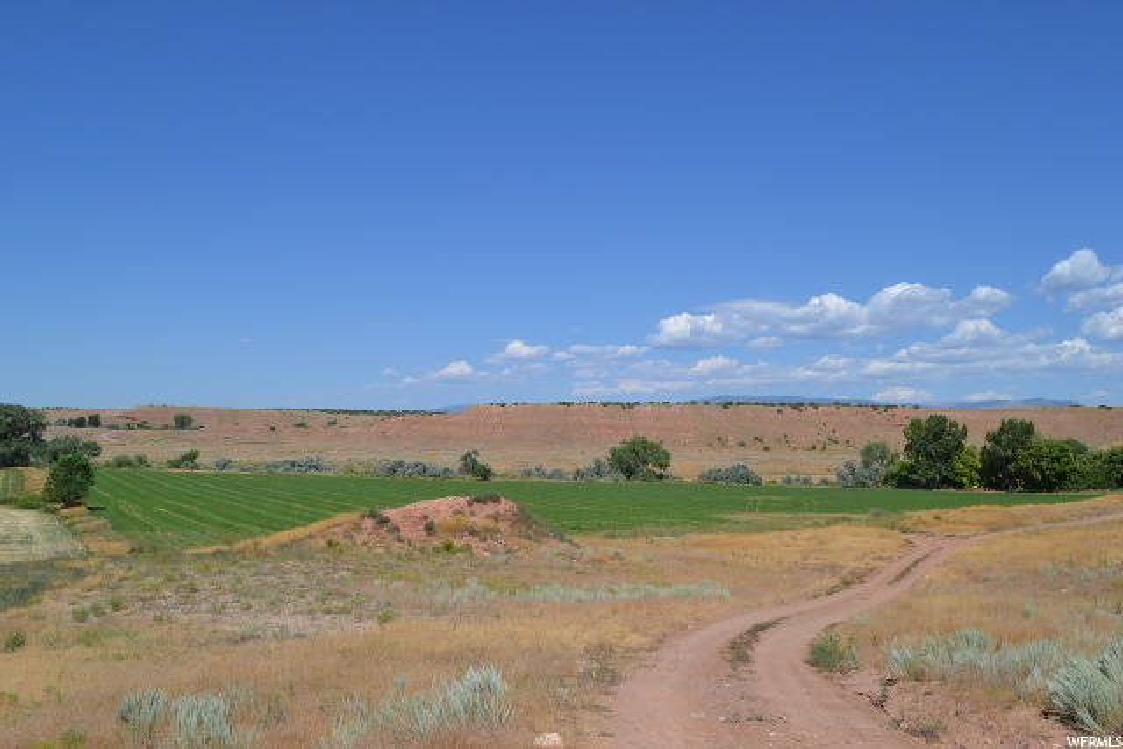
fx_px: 936
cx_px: 562
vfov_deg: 43.6
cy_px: 374
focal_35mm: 30
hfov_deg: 61.9
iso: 100
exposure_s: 1/320
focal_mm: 20
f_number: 9
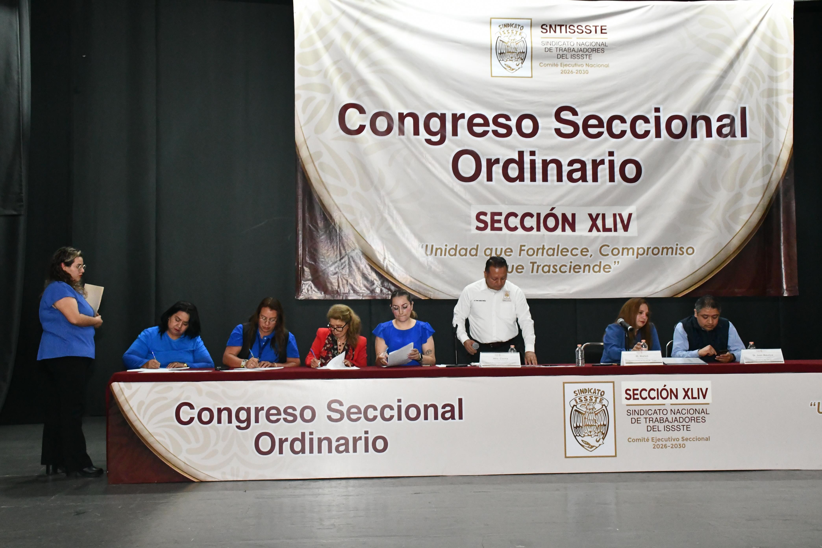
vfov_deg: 34.2
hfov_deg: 49.6
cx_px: 411
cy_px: 274
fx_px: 890
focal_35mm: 39
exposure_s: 1/100
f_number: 9
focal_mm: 26
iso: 6400
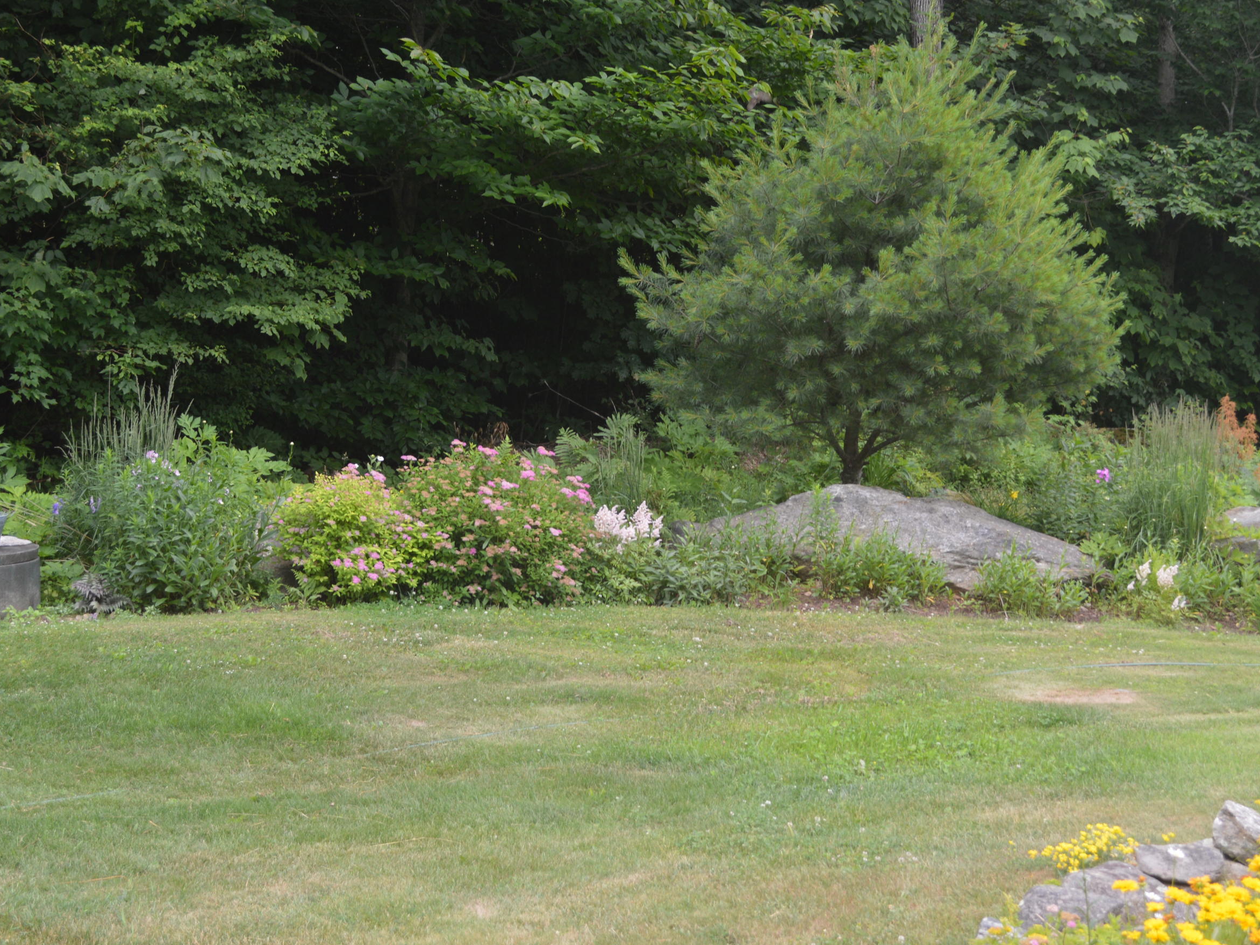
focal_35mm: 59
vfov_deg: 24.8
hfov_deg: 32.6
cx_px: 729
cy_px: 471
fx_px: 2148
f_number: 5.6
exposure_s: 1/125
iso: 160
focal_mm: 32
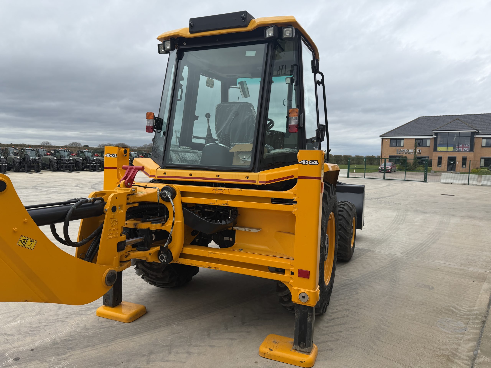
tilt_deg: -3.9
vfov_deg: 56.8
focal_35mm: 24
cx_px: 246
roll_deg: -0.4
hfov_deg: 71.6
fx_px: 340
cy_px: 184
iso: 100
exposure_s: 1/3425
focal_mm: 6.76
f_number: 1.78
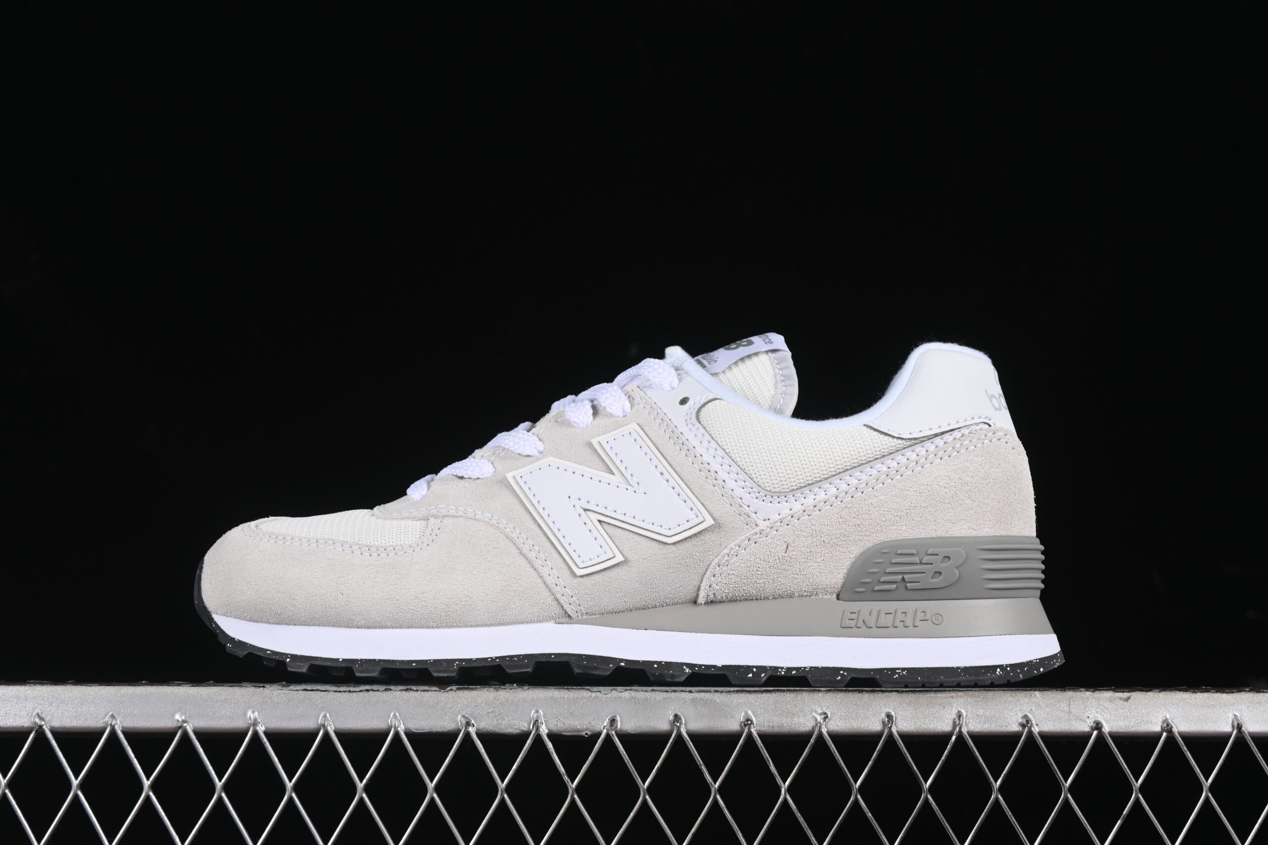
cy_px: 422
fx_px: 2642
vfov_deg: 18.2
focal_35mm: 75
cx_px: 634
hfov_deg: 27.0
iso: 160
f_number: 8
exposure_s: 1/80
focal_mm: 50
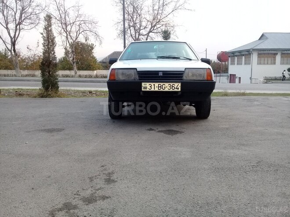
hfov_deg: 58.4
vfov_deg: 45.4
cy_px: 108
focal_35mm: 31
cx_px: 145
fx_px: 260
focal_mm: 3.3
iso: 64
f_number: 2.2
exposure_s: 1/100
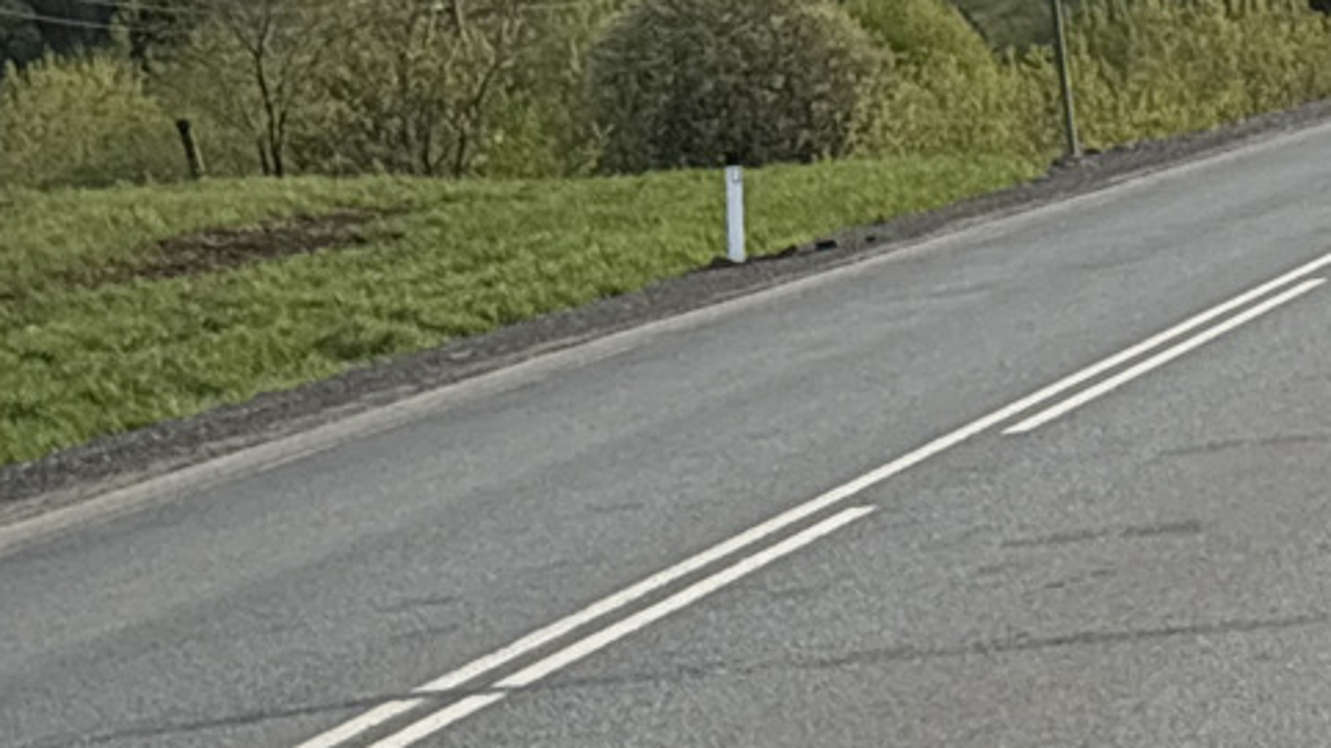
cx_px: 1013
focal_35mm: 235
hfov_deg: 9.2
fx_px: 8293
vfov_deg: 5.1
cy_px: -188
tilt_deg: -0.7
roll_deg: +7.5
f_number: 1.6
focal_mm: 5.96
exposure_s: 1/3125
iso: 32
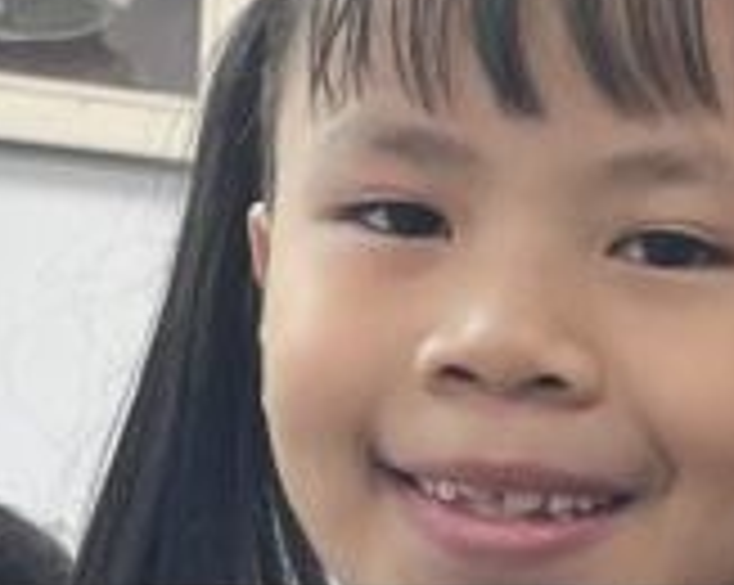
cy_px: 738
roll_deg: -4.0
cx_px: 788
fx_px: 3385
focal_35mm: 156
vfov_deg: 9.7
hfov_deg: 12.2
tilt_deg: -3.6
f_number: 1.6
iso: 125
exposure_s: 1/117
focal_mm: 5.1
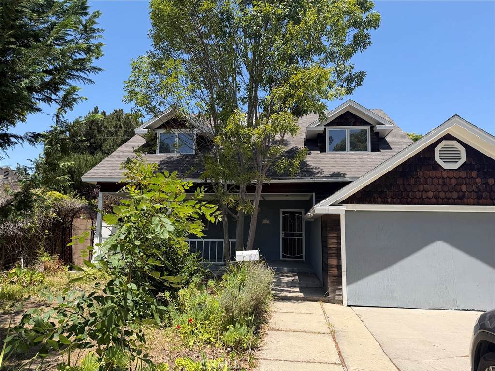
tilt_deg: +8.3
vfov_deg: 56.8
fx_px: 343
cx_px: 248
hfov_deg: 71.6
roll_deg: -0.8
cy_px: 186
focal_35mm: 24
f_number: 1.78
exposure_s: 1/2611
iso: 80
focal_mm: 6.76
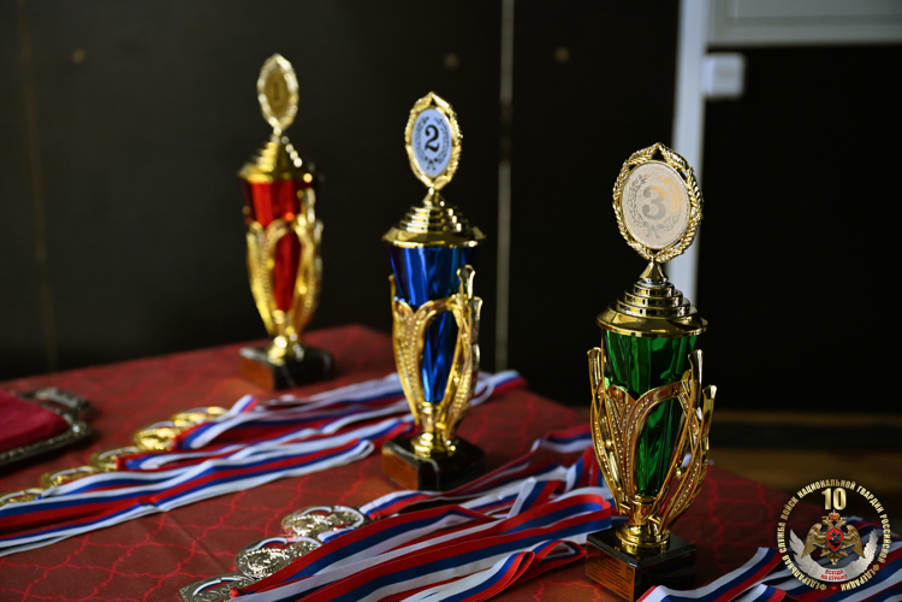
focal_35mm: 45
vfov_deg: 29.9
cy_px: 301
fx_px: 1127
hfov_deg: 43.6
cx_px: 451
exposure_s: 1/100
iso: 2500
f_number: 3.5
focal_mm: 45
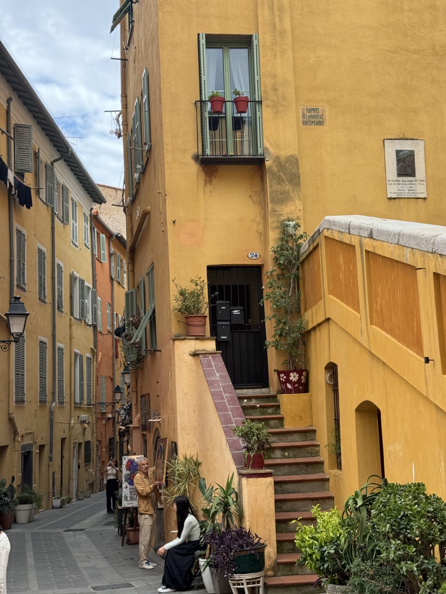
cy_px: 297
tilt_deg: +7.1
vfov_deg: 39.7
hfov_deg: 30.3
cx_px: 223
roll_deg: +2.6
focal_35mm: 48
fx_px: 825
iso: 64
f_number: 1.78
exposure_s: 1/843
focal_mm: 6.76
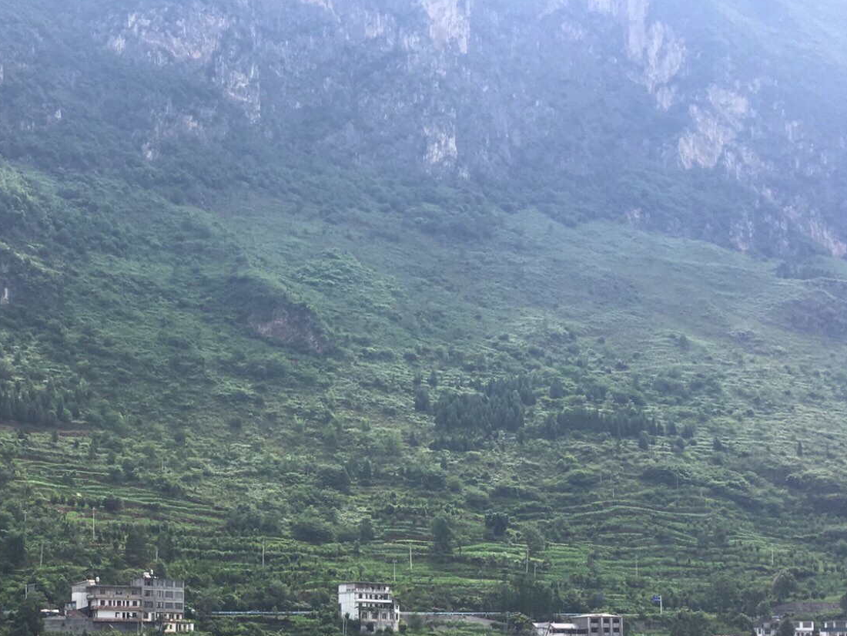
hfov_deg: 34.9
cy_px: 575
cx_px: 224
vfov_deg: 26.1
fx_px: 1321
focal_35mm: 54
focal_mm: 4.15
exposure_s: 1/986
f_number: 2.2
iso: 25
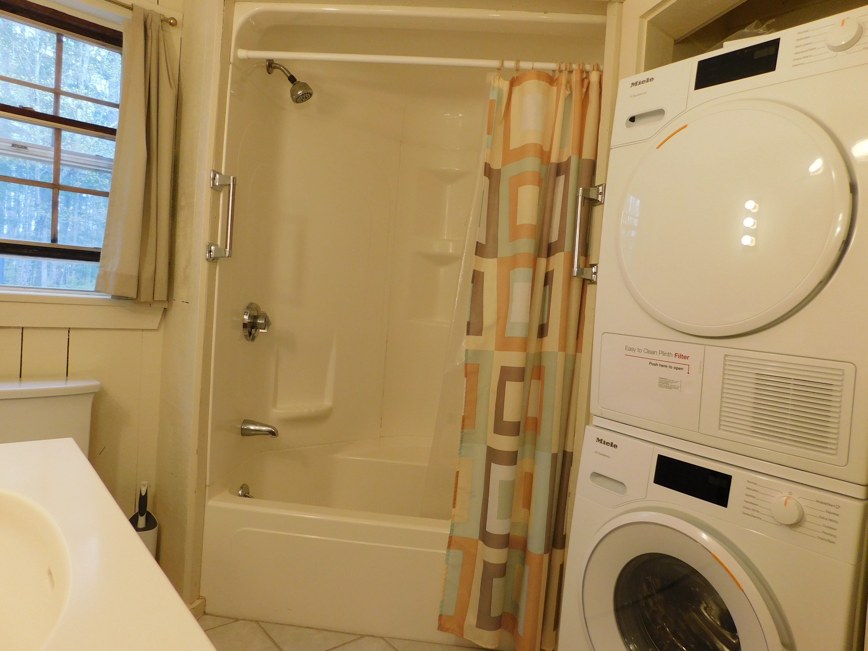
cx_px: 434
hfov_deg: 73.9
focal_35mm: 23
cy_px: 326
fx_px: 577
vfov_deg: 58.9
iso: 220
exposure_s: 1/30
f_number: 3
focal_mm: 4
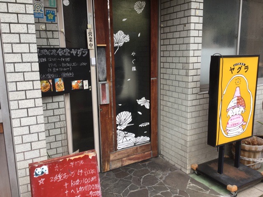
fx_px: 236
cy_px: 98
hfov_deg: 58.4
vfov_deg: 45.4
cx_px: 132
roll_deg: -0.5
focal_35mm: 31
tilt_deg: -11.9
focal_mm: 3.3
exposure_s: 1/60
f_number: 2.4
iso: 25
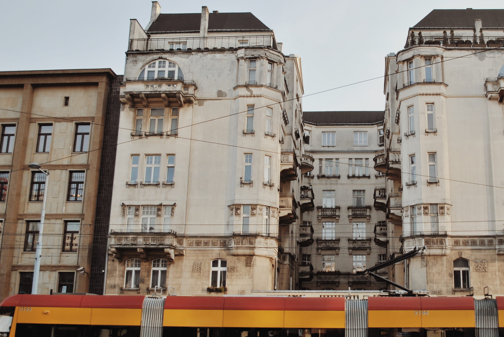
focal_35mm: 42
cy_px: 186
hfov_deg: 45.5
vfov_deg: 31.9
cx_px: 346
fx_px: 589
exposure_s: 1/400
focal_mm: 20
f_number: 3.8
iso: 125
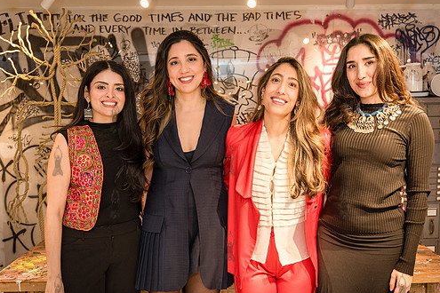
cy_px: 160
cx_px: 229
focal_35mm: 38
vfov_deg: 35.0
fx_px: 464
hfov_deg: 50.7
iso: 1600
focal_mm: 32
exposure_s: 1/200
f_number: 4
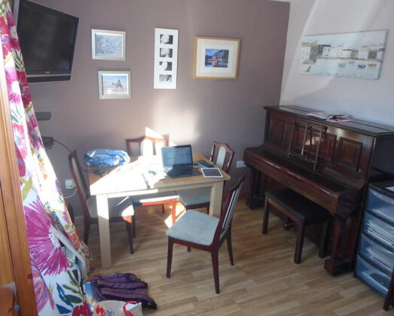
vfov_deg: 54.9
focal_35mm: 26
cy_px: 156
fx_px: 303
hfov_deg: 66.0
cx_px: 183
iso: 160
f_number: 3.3
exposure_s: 1/60
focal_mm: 4.3
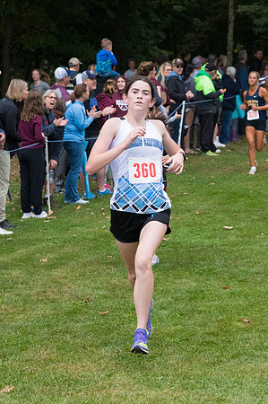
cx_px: 134
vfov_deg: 16.7
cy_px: 202
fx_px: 1377
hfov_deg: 11.1
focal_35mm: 123
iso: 3200
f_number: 5.6
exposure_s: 1/1600
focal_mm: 82
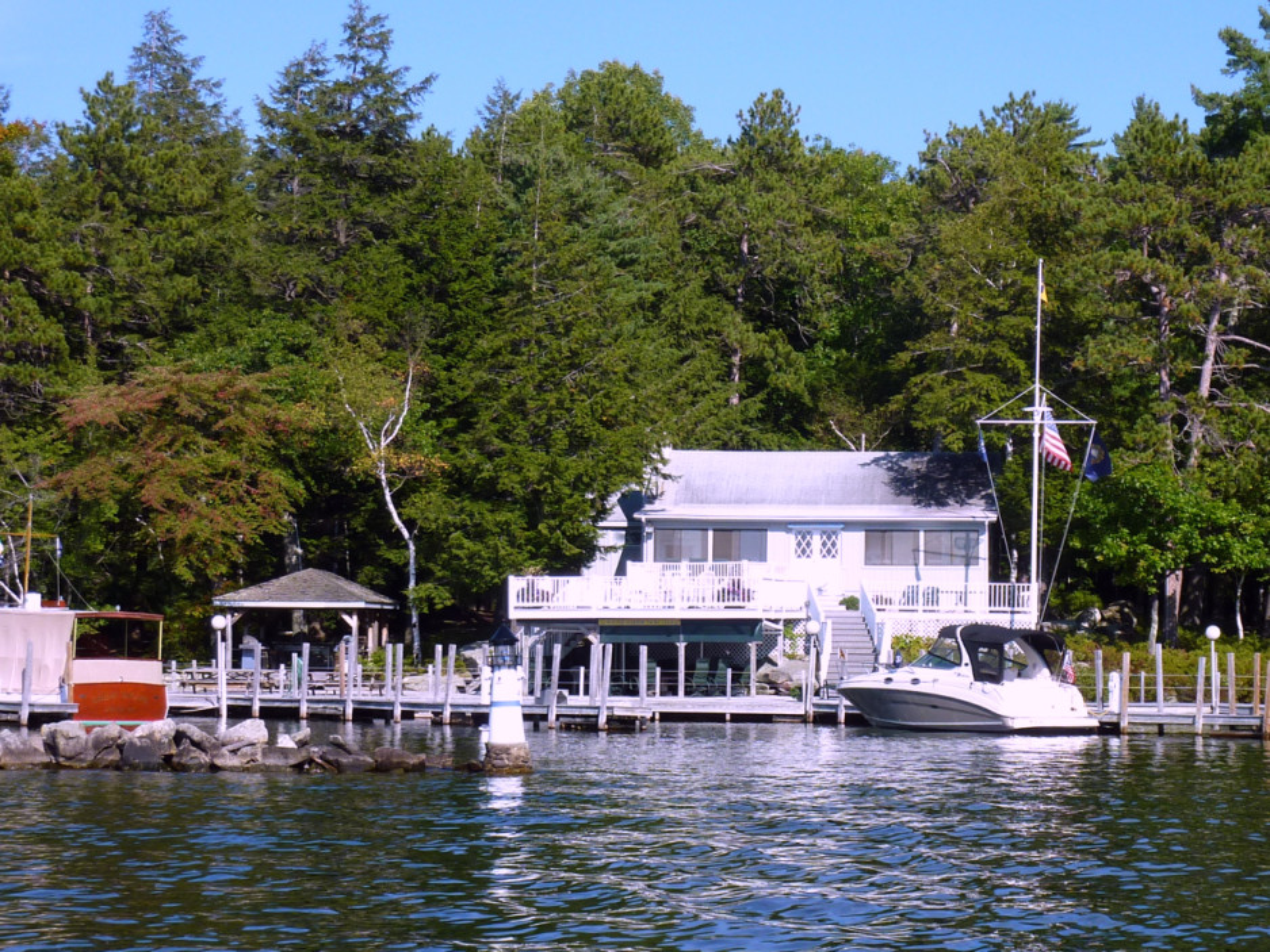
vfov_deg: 24.8
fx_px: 2165
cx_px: 635
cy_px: 476
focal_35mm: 59
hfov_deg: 32.7
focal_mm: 9.7
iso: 80
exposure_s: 1/500
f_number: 4.5
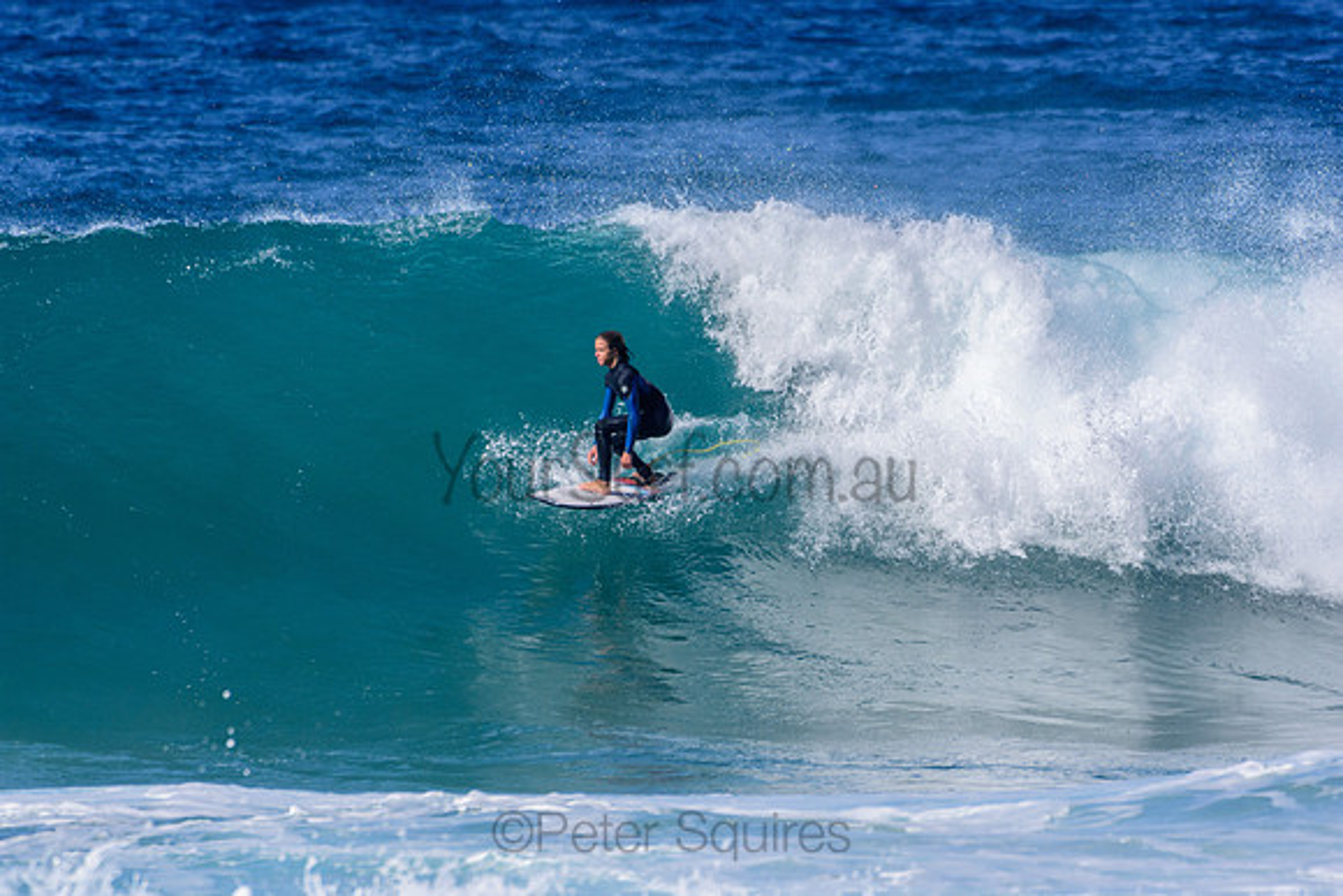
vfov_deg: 1.8
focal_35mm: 750
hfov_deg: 2.7
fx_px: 27984
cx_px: 672
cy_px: 448
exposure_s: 1/2000
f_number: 5.6
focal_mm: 500
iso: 220
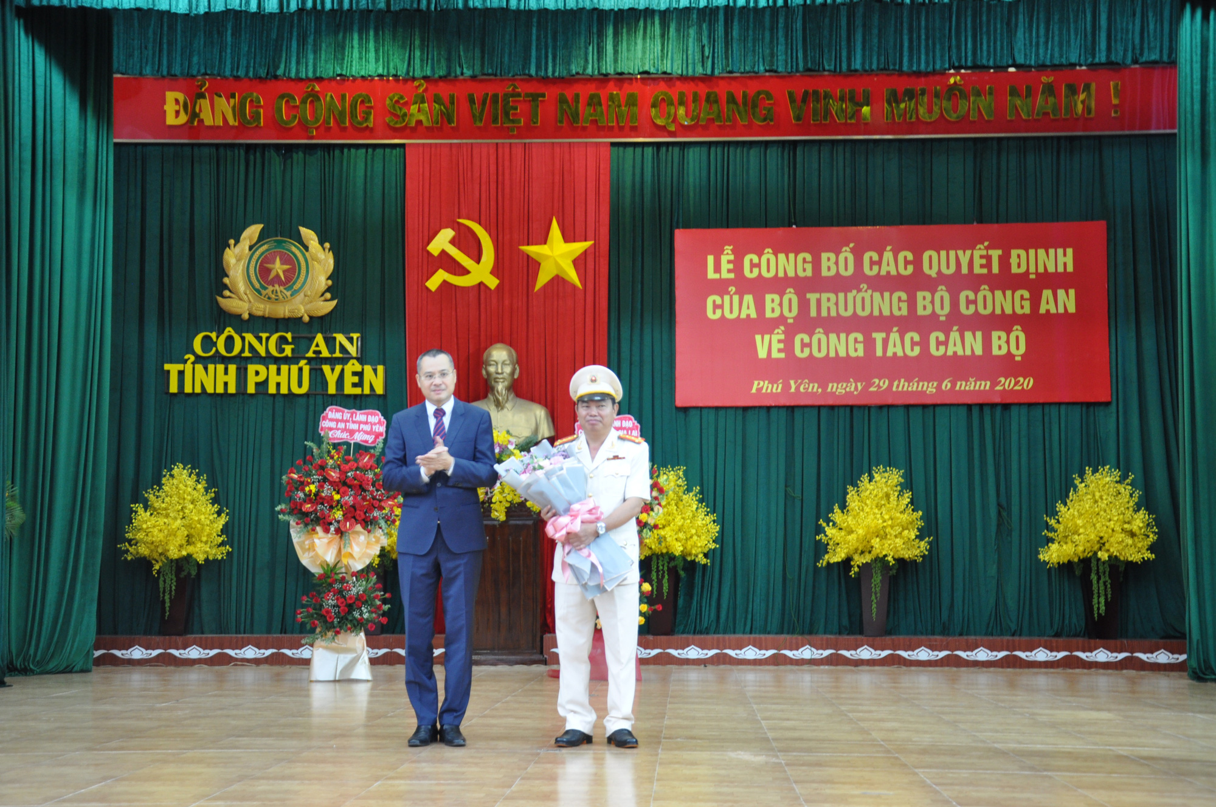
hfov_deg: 43.7
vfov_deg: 29.8
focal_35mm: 45
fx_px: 1518
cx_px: 608
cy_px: 404
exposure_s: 1/15
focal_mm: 30
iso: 640
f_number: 4.2
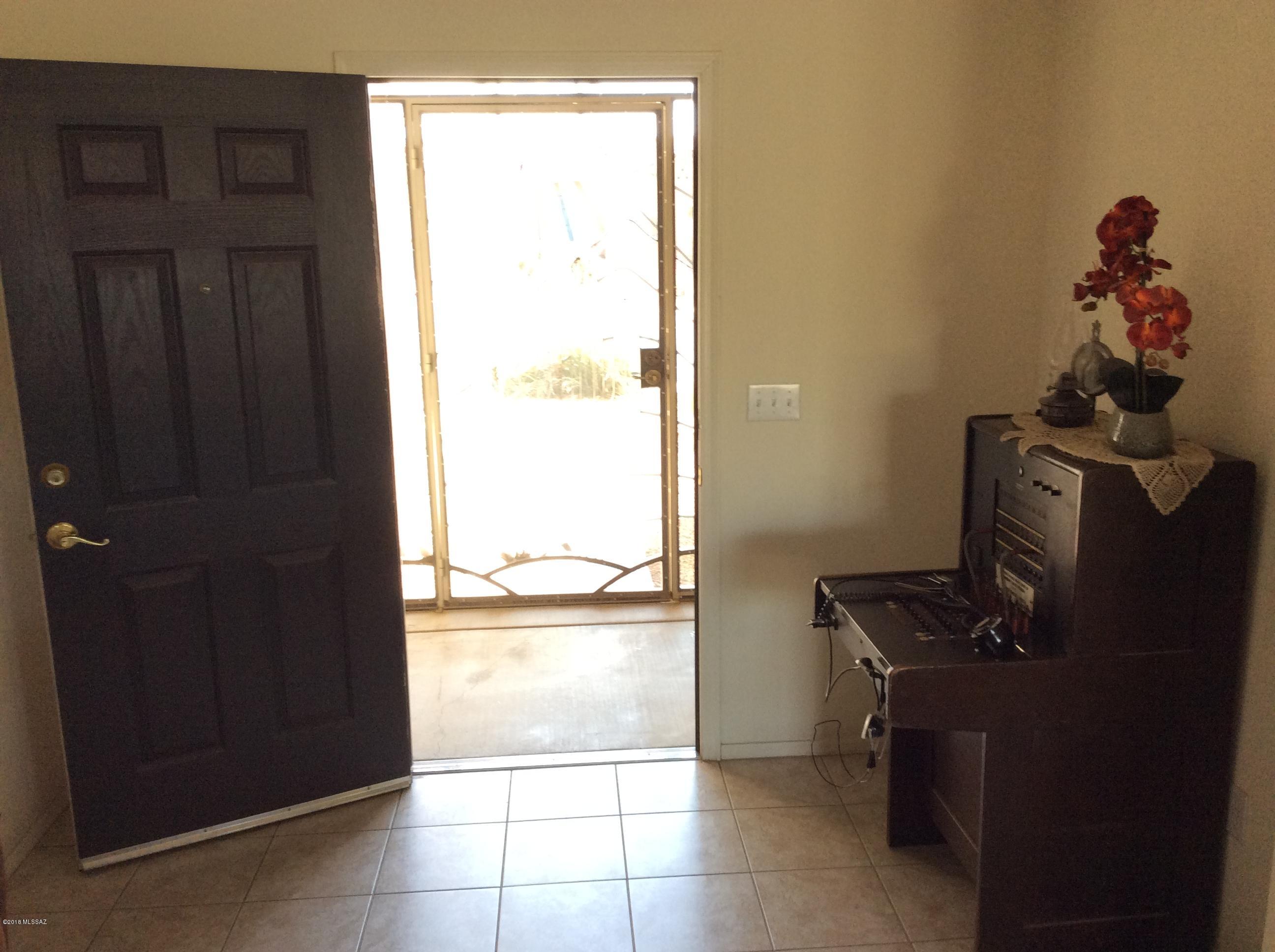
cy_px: 476
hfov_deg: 55.4
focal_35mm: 33
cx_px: 638
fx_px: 1214
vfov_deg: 42.8
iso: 80
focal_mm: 3.3
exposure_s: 1/24
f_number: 2.4
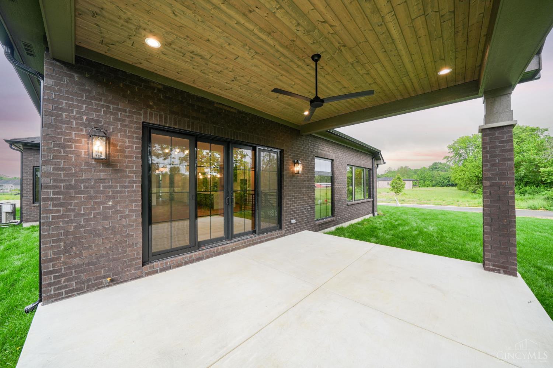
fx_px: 184
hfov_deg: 112.6
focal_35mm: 12
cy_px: 184
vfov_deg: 90.0
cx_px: 276
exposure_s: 1/15
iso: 200
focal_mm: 12
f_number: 10
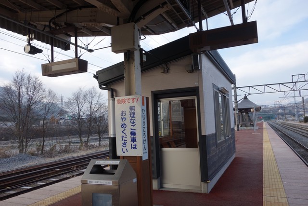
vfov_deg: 46.4
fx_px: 240
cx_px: 154
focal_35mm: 28
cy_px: 103
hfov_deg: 65.5
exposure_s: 1/100
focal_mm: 10.4
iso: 125
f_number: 5
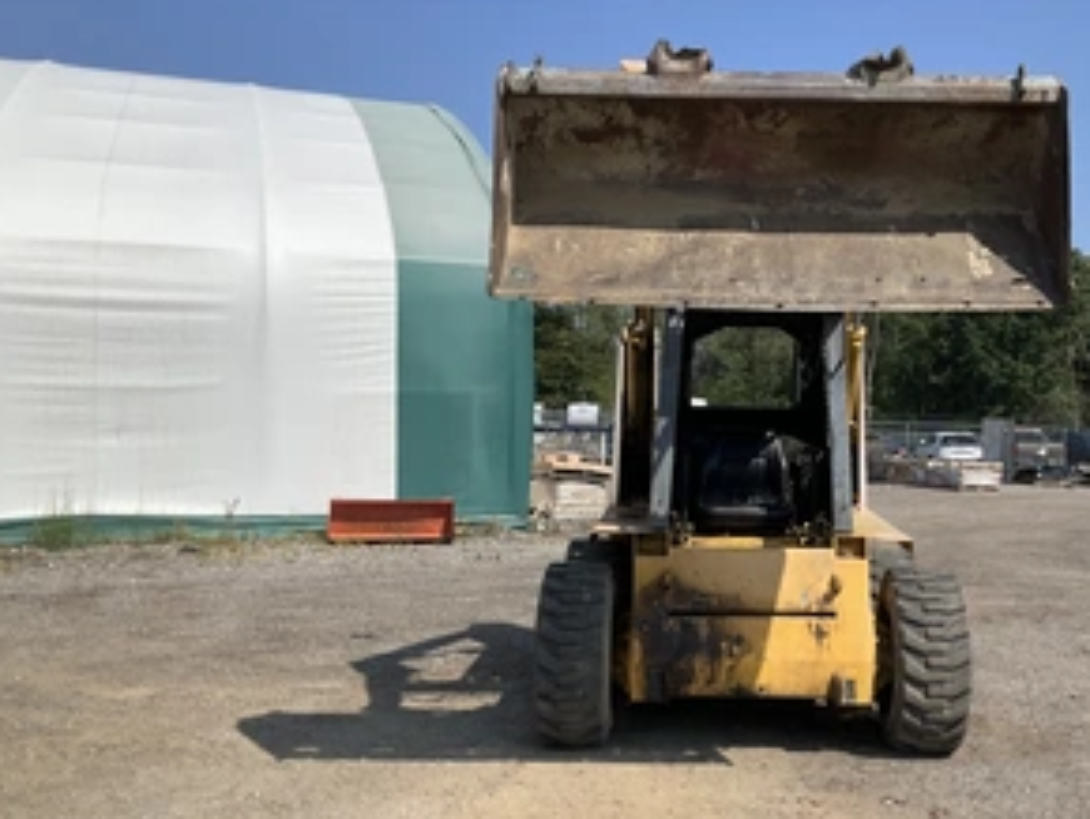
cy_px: 432
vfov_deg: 36.0
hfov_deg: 46.2
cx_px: 710
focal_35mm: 40
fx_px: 1261
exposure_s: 1/2320
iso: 25
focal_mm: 3
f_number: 1.8
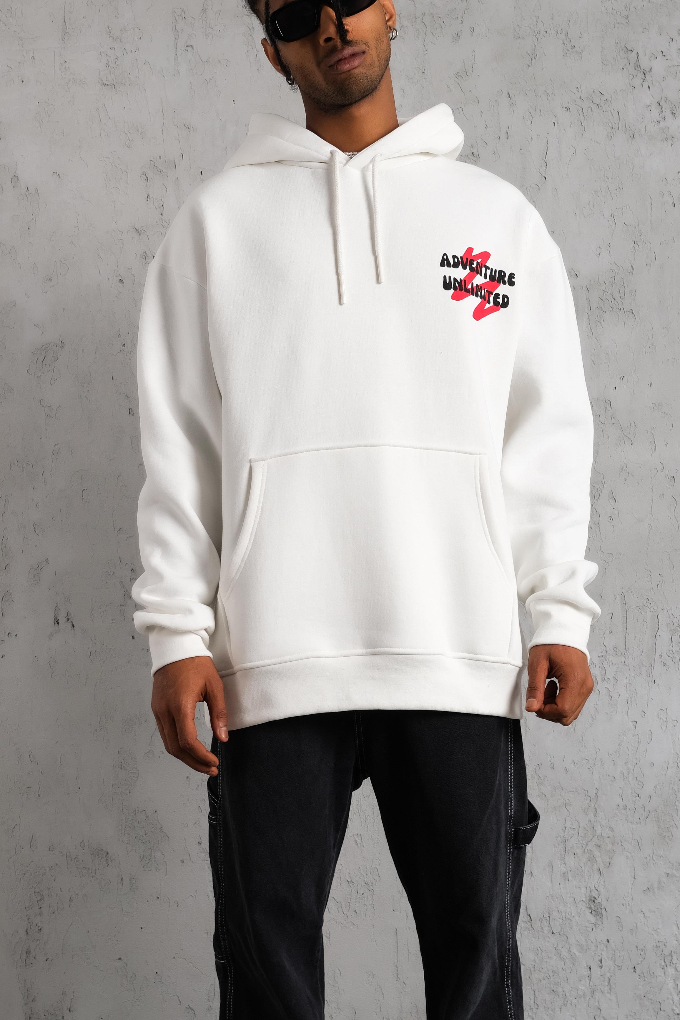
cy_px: 583
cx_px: 372
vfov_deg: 31.8
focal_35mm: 63
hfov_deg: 21.6
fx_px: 1785
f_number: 5
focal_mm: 23
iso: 160
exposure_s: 1/160
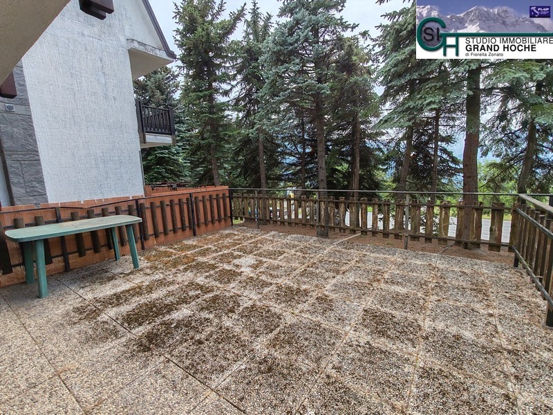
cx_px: 276
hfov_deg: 94.5
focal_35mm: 16
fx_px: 256
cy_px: 208
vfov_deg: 78.1
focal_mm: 1.96
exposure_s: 1/340
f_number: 2.2
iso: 50
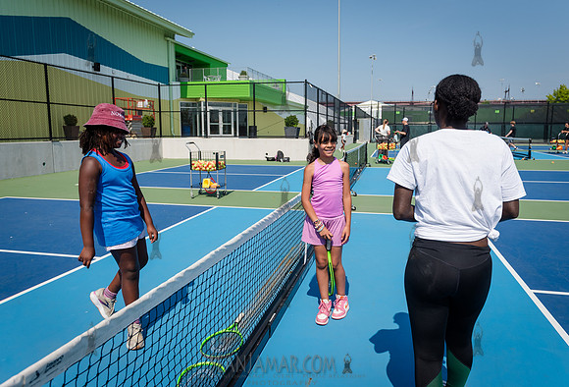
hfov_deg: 69.3
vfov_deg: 50.3
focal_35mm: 26
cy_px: 181
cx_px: 301
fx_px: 411
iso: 320
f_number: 4.5
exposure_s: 1/2000
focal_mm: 24
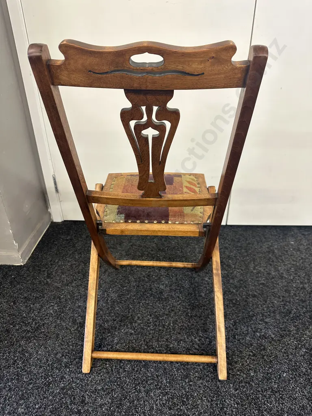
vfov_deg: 71.6
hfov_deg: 56.8
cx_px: 156
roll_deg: -0.2
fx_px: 288
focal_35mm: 24
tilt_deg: -29.8
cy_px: 208
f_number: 1.78
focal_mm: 6.86
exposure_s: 1/50
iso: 125
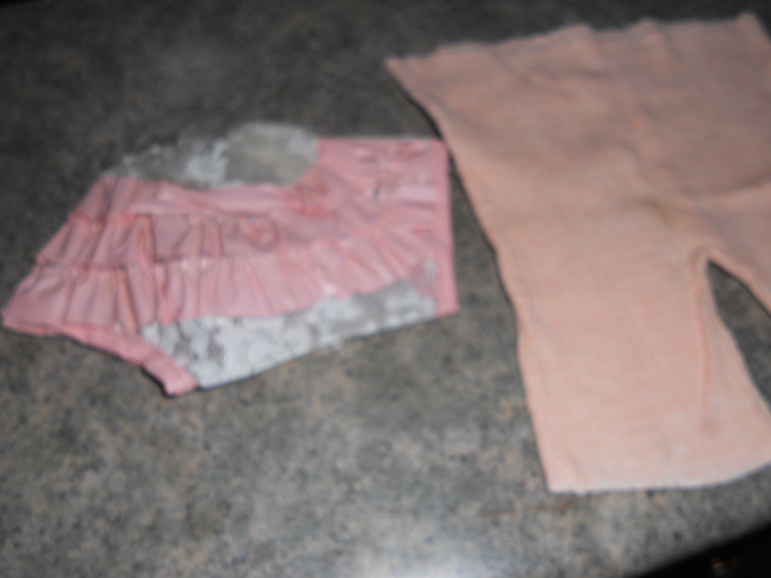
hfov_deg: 56.8
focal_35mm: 32
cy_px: 289
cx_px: 386
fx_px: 713
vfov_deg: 44.2
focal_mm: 5.8
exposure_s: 1/25
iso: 80
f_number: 8.8
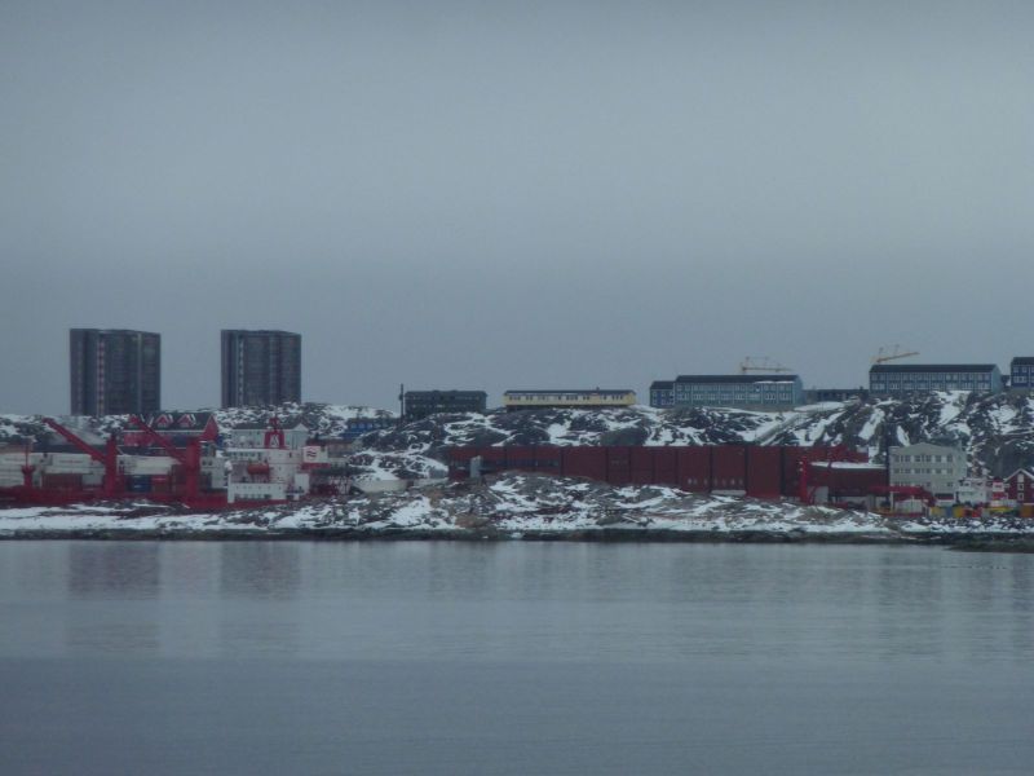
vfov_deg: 5.0
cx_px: 517
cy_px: 388
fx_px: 8961
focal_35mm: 300
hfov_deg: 6.6
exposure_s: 1/400
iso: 160
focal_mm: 49.2
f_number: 4.9
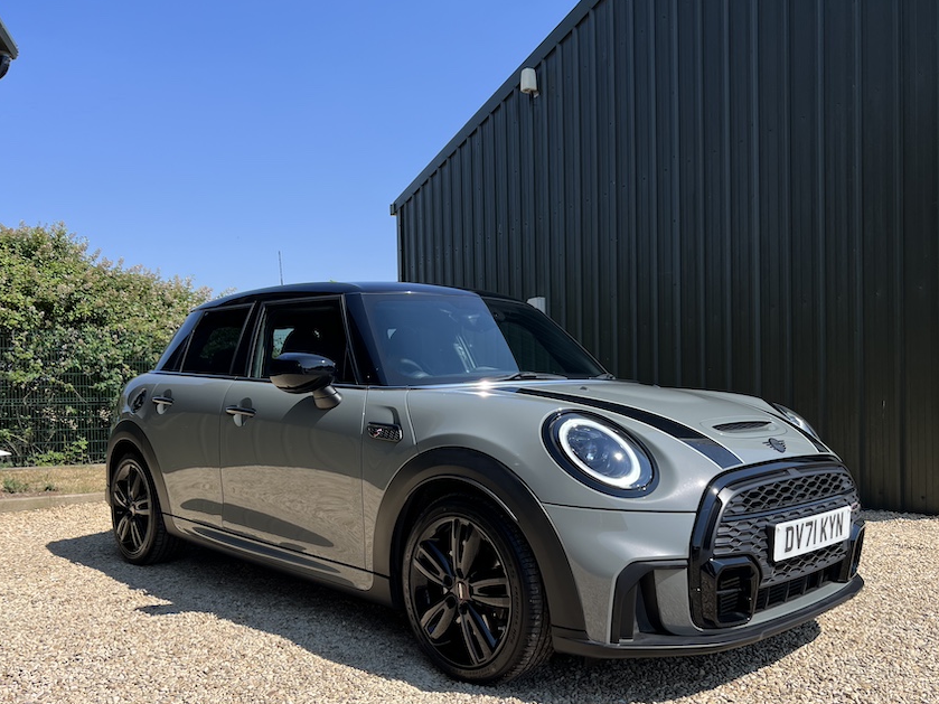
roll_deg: +1.8
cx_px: 498
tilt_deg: -1.3
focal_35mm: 31
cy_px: 414
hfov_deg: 58.3
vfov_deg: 45.2
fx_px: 841
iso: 50
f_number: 1.5
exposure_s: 1/3165
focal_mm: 5.7
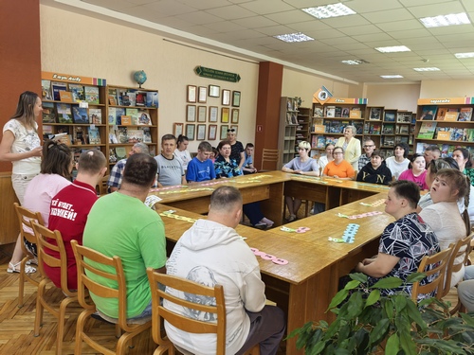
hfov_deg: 65.3
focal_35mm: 27
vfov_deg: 51.4
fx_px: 370
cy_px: 178
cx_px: 237
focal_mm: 6.98
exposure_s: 1/33.3
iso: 320
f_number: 4
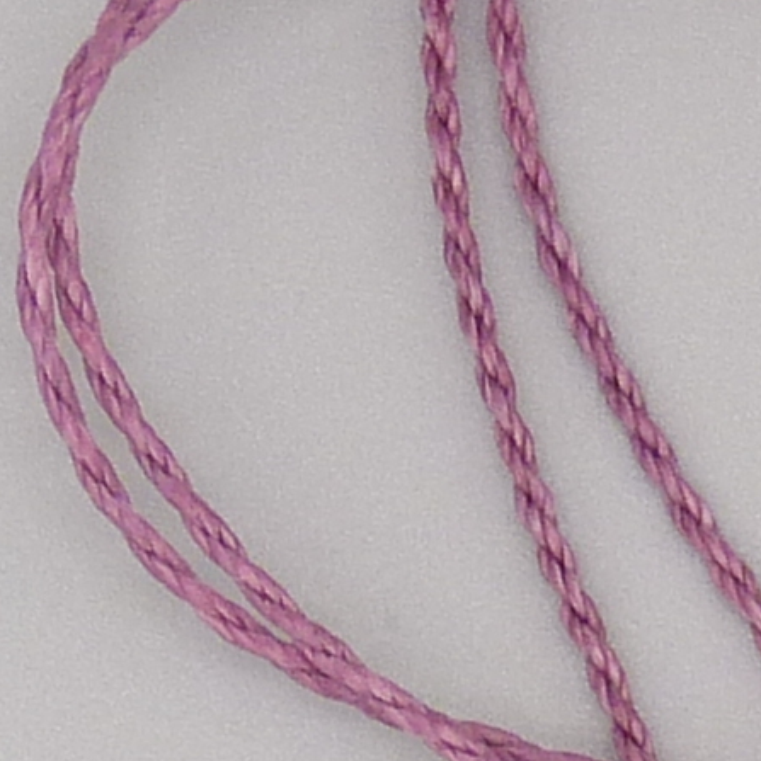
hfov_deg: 4.4
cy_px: 1784
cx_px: 890
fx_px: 9775
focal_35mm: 393
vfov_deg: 4.4
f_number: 3.2
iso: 80
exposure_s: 1/80
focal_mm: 8.3
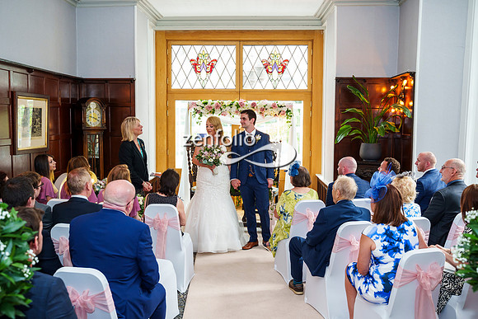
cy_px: 160
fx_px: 479
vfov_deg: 36.8
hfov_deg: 53.0
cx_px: 239
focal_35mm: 36
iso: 800
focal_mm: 36
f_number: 3.5
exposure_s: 1/250
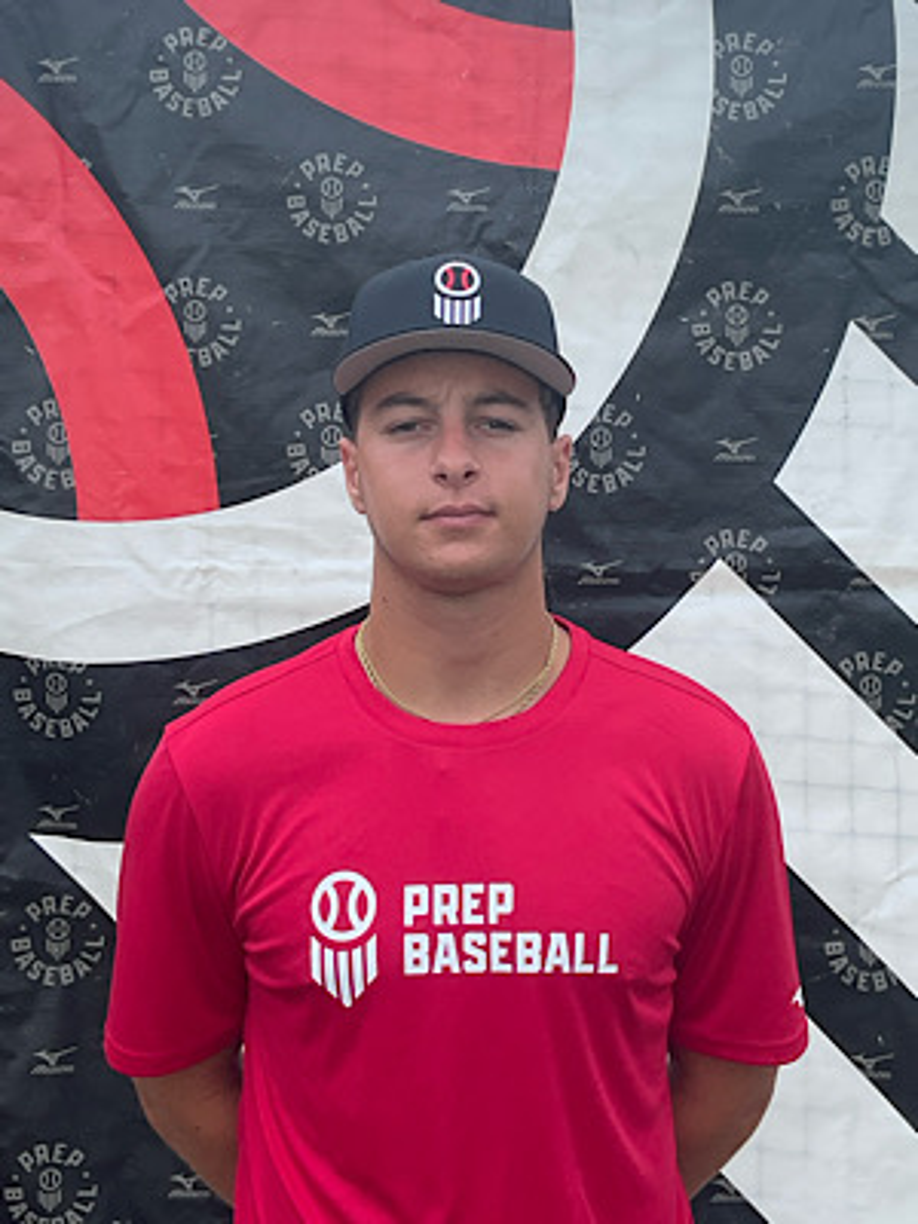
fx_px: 1025
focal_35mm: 29
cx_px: 459
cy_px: 612
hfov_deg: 48.2
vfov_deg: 61.7
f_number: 1.8
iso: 16
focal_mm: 3
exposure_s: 1/391
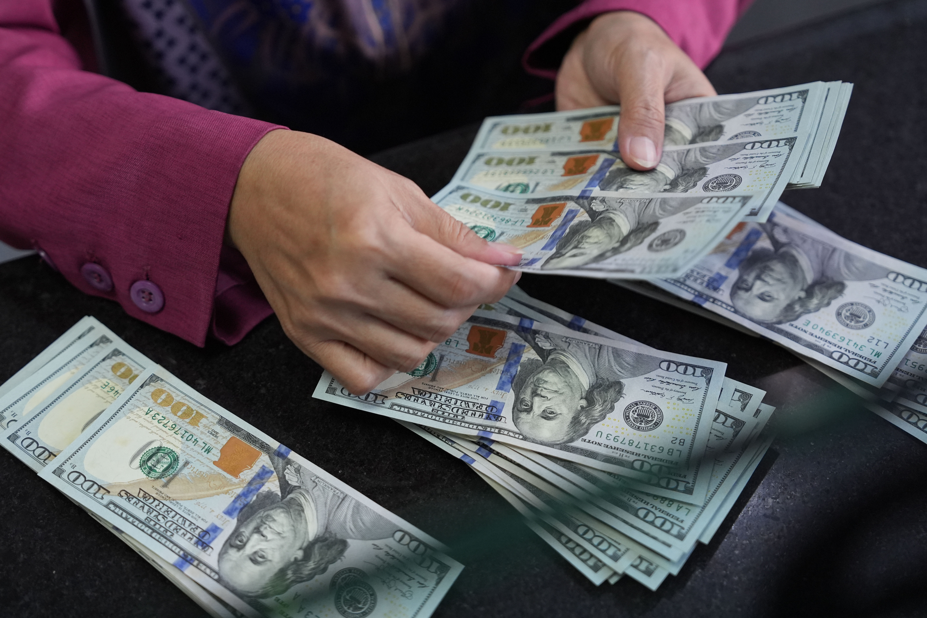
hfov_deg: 30.5
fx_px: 1699
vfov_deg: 20.6
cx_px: 464
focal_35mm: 66
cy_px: 309
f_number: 3.2
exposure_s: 1/320
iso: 2500
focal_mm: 66
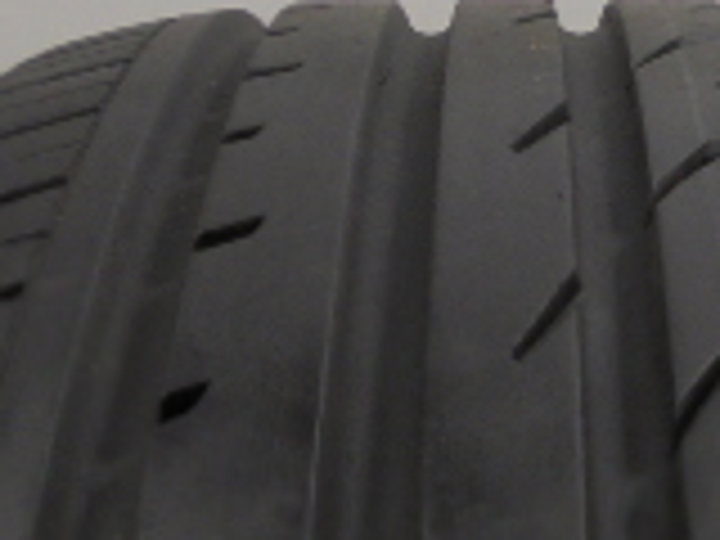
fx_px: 2163
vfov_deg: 14.1
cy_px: 50
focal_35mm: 104
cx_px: 486
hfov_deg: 18.8
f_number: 3.5
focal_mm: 4.6
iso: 100
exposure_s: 1/40
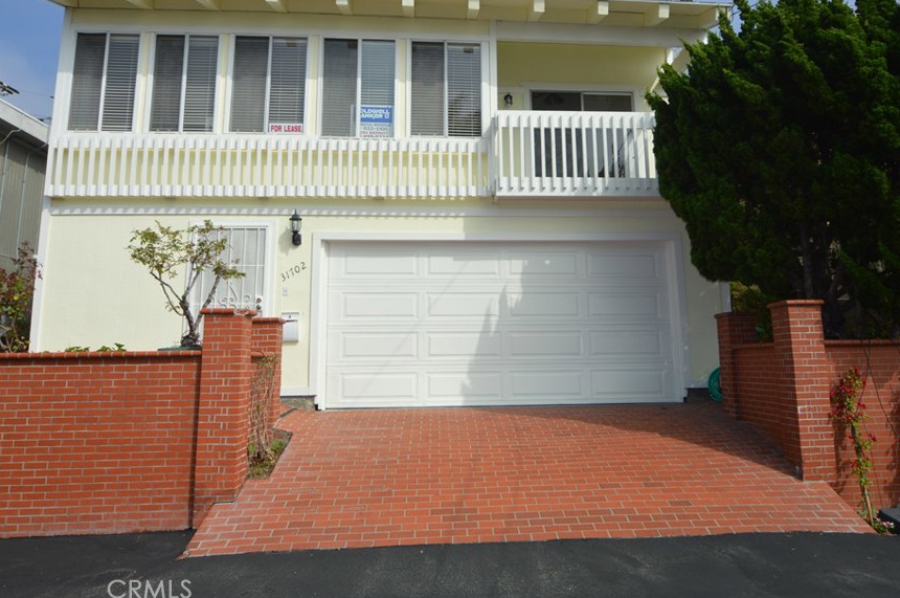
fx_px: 624
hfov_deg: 71.5
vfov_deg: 50.9
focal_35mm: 25
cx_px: 480
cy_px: 248
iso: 100
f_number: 9
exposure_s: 1/320
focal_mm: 14
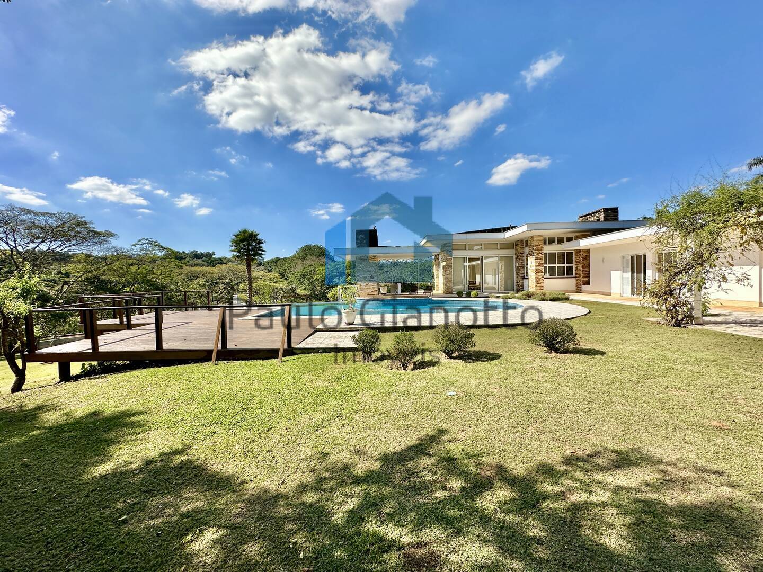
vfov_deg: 85.7
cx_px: 382
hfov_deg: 102.1
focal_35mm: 14
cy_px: 286
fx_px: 309
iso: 50
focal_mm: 2.22
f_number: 2.2
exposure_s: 1/1949
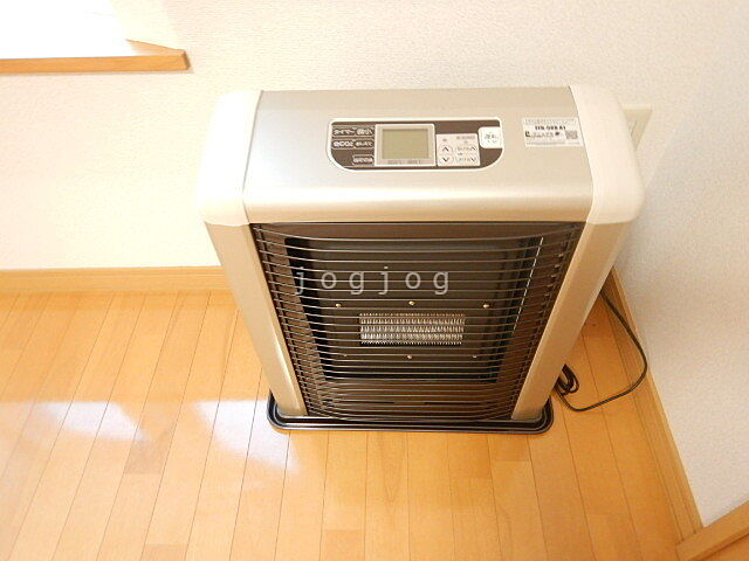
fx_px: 519
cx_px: 374
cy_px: 280
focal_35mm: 24
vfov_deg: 56.8
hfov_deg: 71.6
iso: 400
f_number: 2.8
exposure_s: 1/20
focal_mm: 4.3
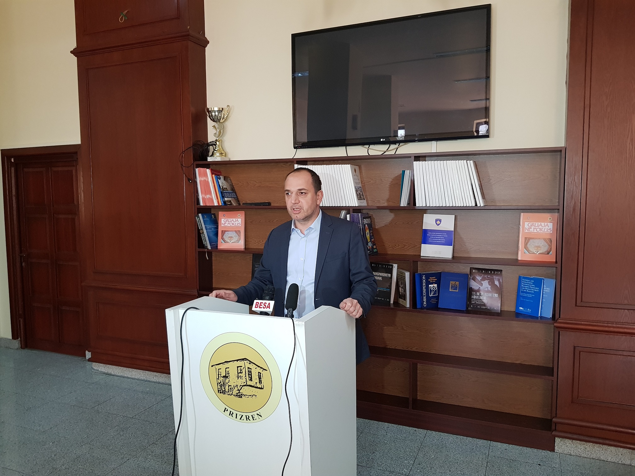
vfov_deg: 53.1
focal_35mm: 26
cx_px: 318
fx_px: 477
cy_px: 238
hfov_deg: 67.3
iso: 250
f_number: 1.7
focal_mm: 4.3
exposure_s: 1/33
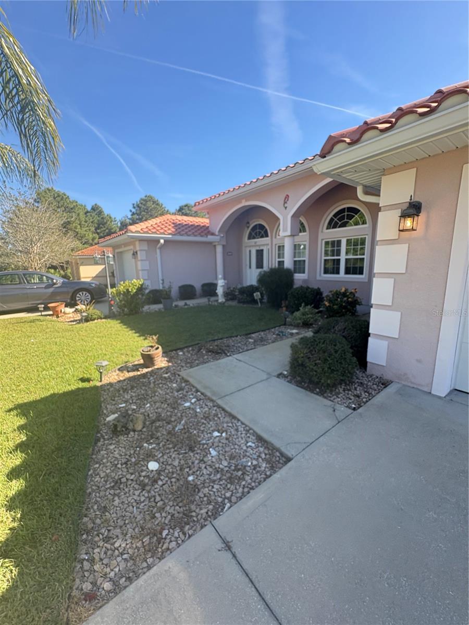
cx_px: 234
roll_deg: +0.8
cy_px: 312
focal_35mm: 14
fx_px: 253
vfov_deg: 102.1
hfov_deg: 85.7
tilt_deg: -7.2
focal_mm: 2.22
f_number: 2.2
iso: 64
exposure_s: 1/357
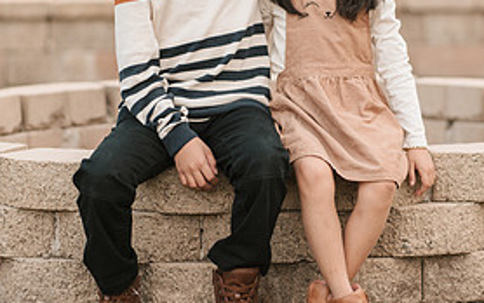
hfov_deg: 11.4
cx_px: 266
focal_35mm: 183
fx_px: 2415
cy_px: 65
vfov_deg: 7.2
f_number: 2
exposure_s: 1/500
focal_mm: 85
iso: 160
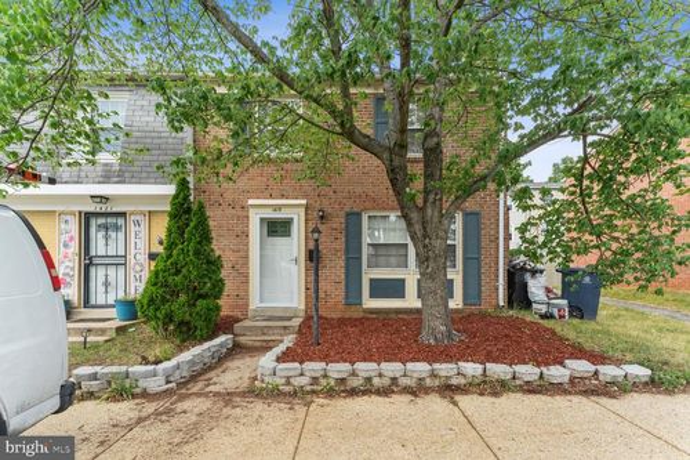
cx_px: 345
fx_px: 268
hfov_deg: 104.3
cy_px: 230
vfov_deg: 81.2
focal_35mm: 14
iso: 200
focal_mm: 14
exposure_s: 1/60
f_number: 8
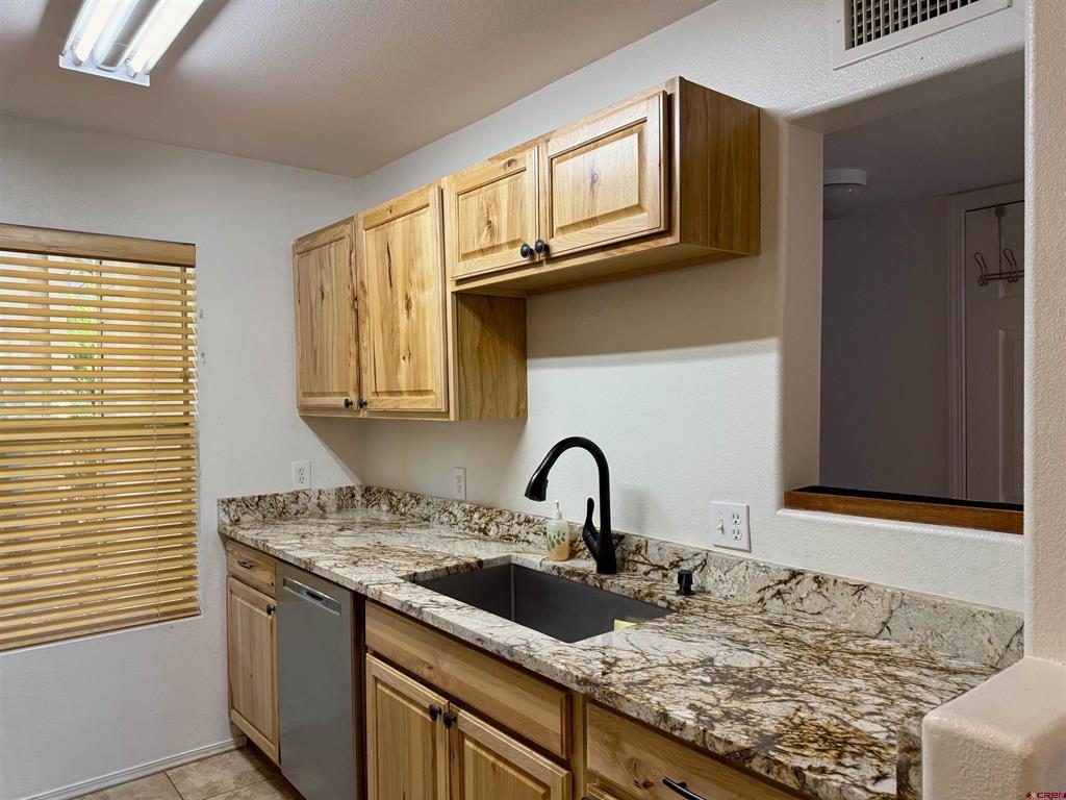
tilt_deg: -0.3
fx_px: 739
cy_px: 400
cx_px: 533
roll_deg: -0.3
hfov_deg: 71.6
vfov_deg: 56.8
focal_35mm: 24
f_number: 1.78
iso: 160
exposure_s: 1/120
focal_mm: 6.76
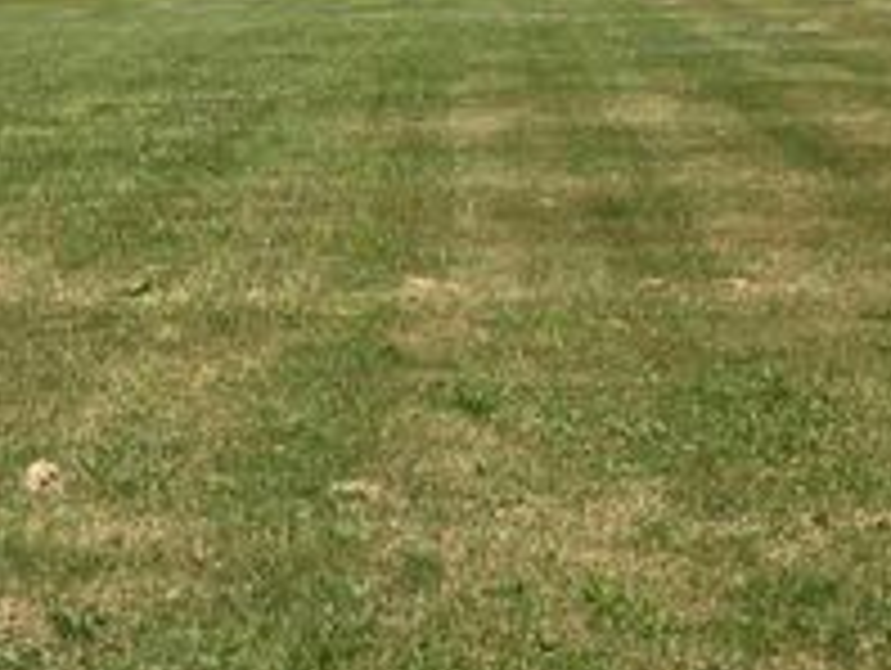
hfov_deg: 32.7
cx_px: 252
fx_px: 1495
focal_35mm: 58
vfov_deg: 25.1
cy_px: 218
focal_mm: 5.4
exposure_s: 1/2969
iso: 25
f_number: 1.8
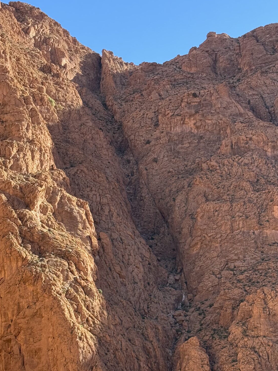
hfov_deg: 17.5
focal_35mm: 84
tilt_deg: +16.7
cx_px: 67
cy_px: 251
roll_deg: -1.3
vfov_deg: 23.2
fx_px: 900
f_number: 1.78
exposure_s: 1/966
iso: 64
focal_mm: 6.76
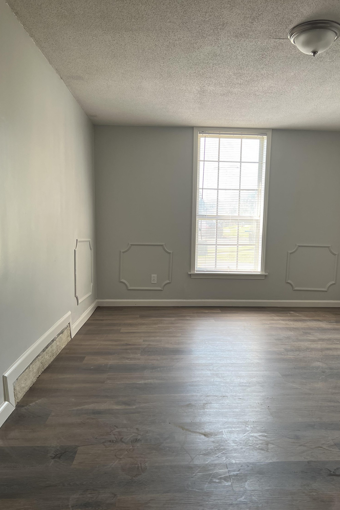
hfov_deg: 46.3
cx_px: 185
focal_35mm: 28
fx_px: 397
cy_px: 262
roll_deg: -0.9
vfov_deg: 65.5
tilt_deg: -5.0
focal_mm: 5.7
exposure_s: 1/121
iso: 64
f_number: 1.5
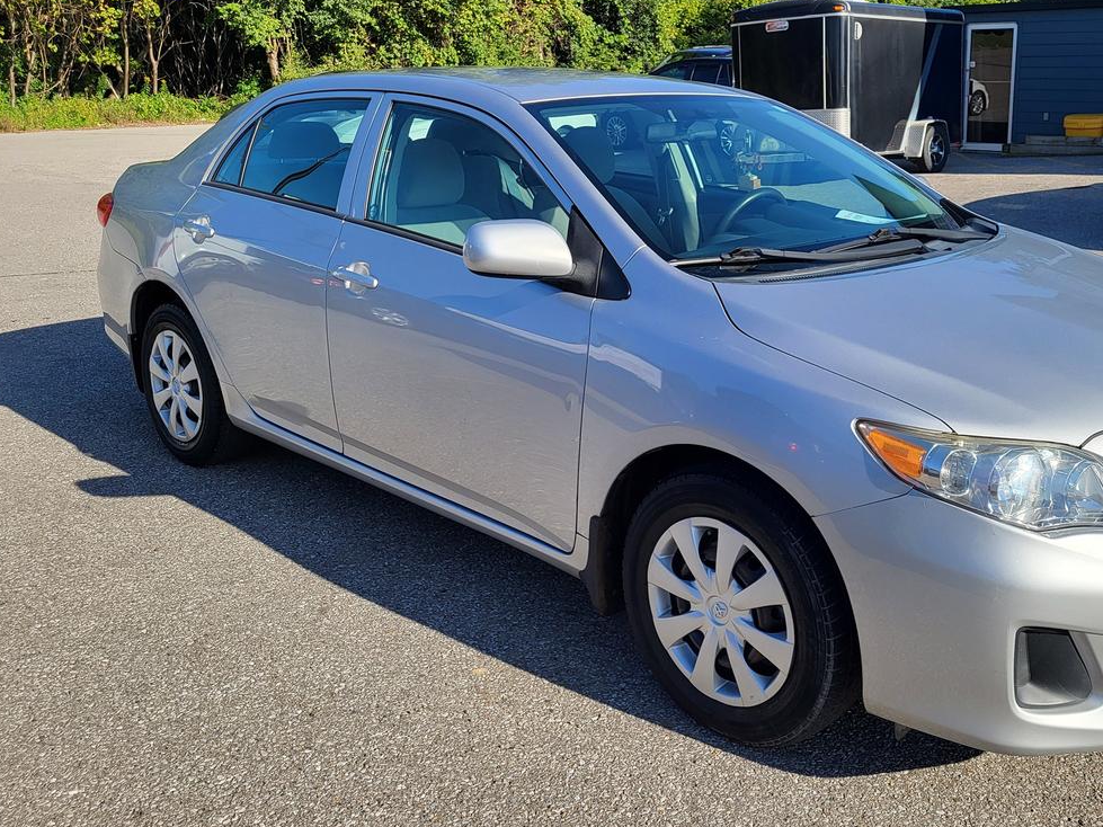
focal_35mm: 34
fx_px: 1083
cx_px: 688
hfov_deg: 53.4
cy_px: 328
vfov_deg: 41.6
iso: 40
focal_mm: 5.4
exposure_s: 1/1521
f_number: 1.8
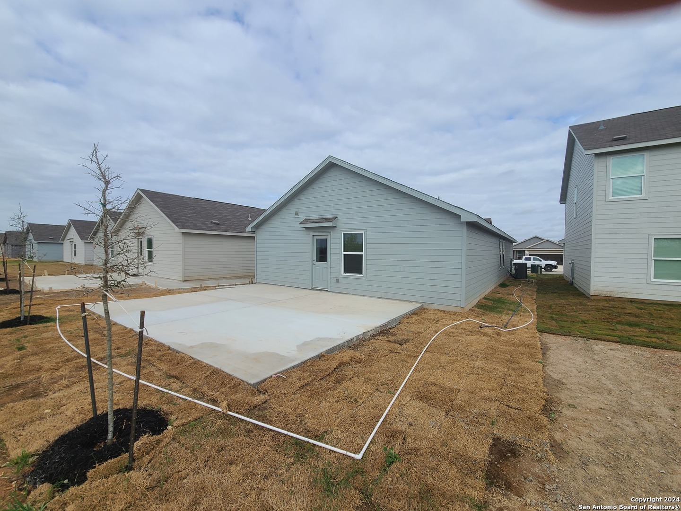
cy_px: 256
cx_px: 340
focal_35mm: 13
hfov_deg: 106.2
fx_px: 256
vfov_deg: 89.9
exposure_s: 1/1632
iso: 50
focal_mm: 2.2
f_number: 2.2
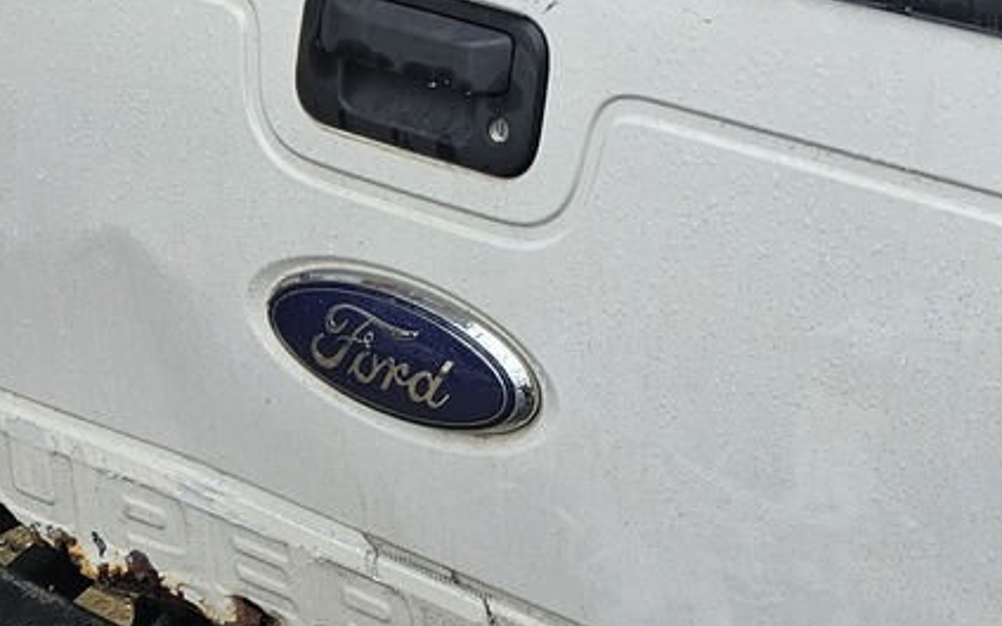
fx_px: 2512
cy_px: -43
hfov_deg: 21.4
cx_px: 1113
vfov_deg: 13.9
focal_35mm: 92
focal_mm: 5.4
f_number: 1.8
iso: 25
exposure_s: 1/205
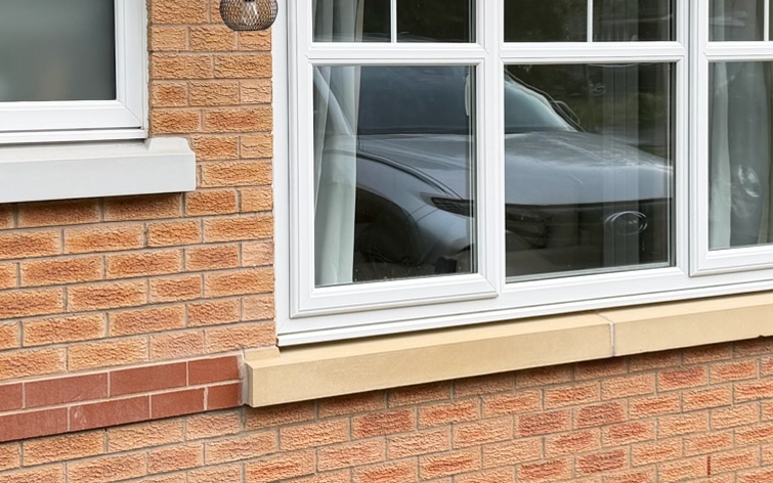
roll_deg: +0.9
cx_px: 360
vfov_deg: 18.8
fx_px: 1454
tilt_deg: -3.7
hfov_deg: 29.8
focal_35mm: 69
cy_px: 138
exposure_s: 1/637
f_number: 1.78
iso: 80
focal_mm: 6.76
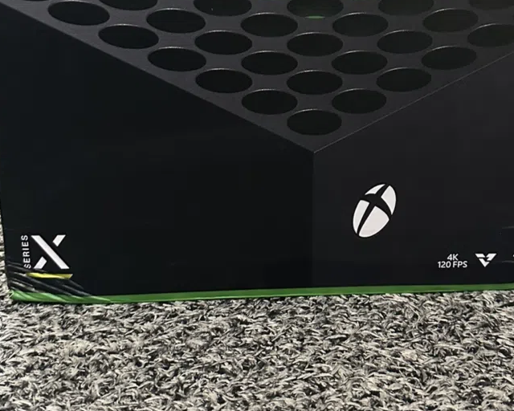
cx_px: 316
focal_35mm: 50
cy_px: 109
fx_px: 761
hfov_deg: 37.2
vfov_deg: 29.8
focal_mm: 6.86
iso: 800
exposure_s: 1/33
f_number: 1.78
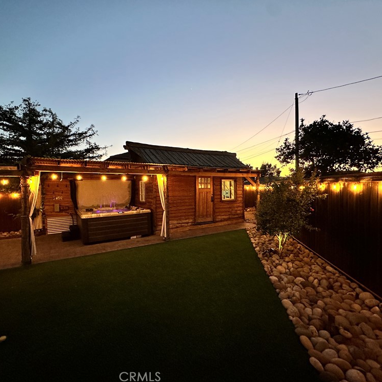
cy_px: 187
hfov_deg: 83.8
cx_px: 175
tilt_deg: +0.9
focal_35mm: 17
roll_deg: +0.4
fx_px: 212
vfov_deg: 84.0
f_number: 2.2
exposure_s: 1/60
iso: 1000
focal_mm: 2.22
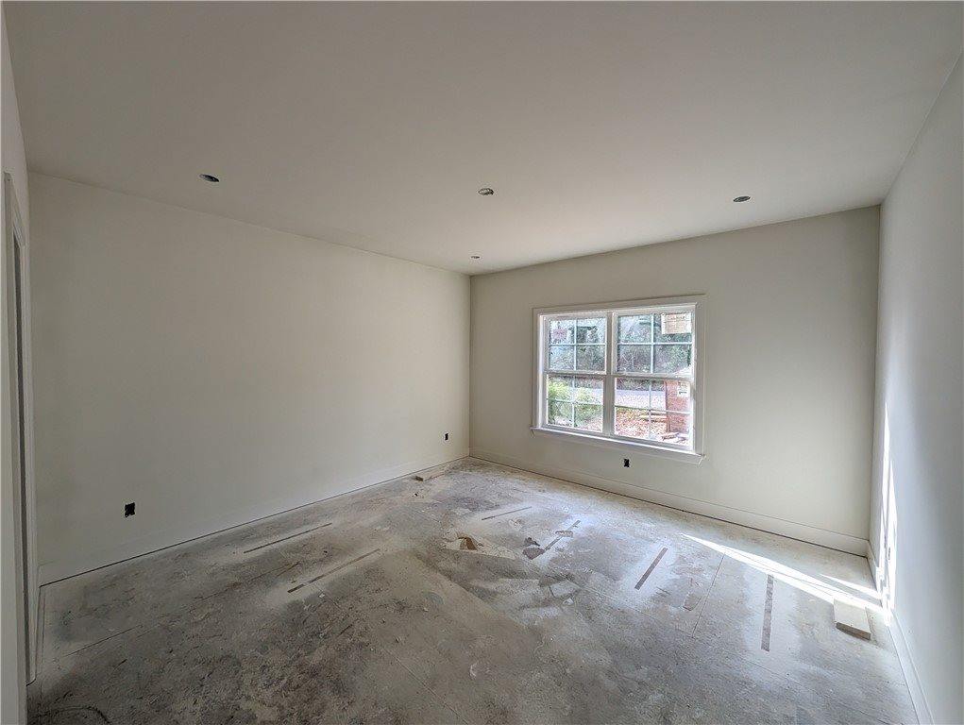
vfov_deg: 94.6
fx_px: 335
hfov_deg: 110.5
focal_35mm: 12
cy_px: 362
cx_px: 482
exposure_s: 1/249
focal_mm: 2.02
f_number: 1.7
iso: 83
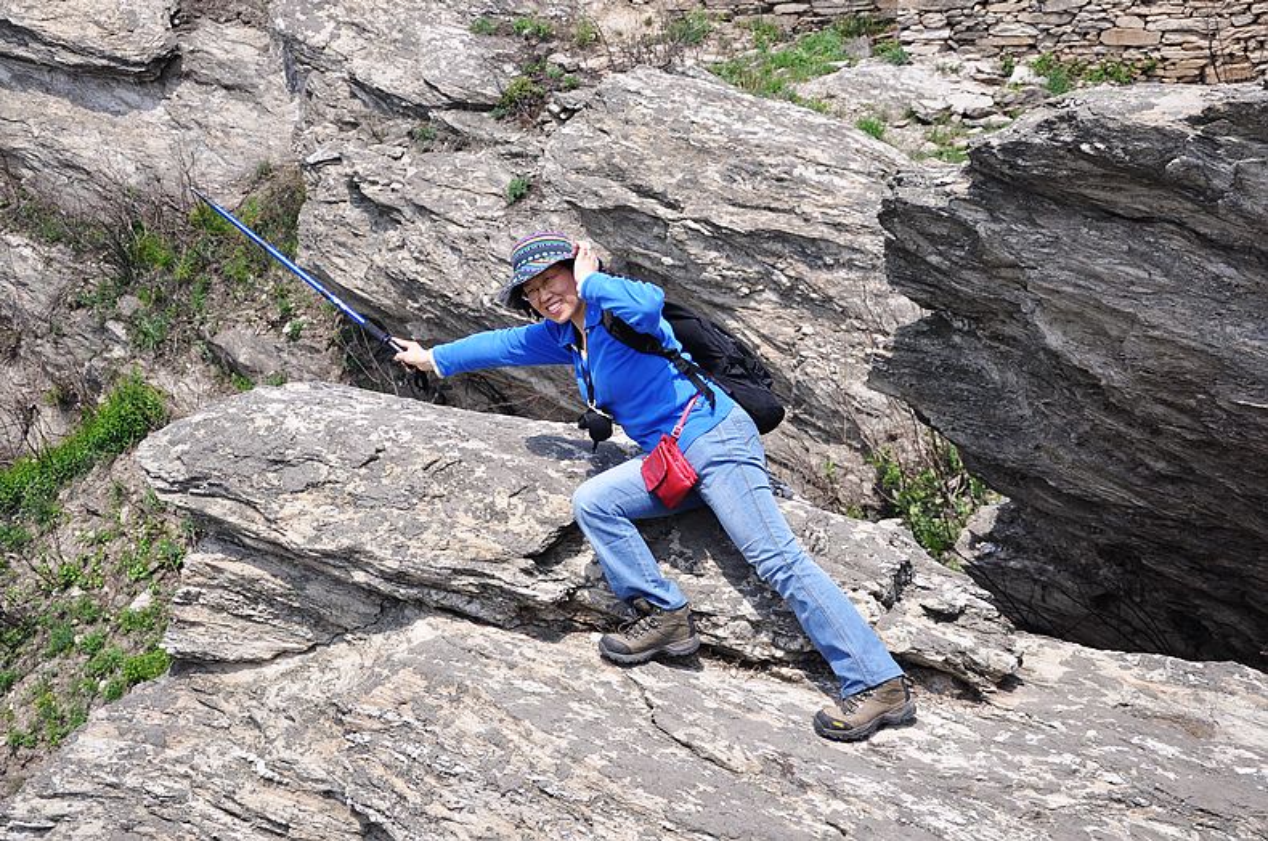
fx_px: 2110
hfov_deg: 33.5
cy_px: 420
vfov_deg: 22.5
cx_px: 634
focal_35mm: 60
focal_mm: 40
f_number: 5.6
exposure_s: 1/1250
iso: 400
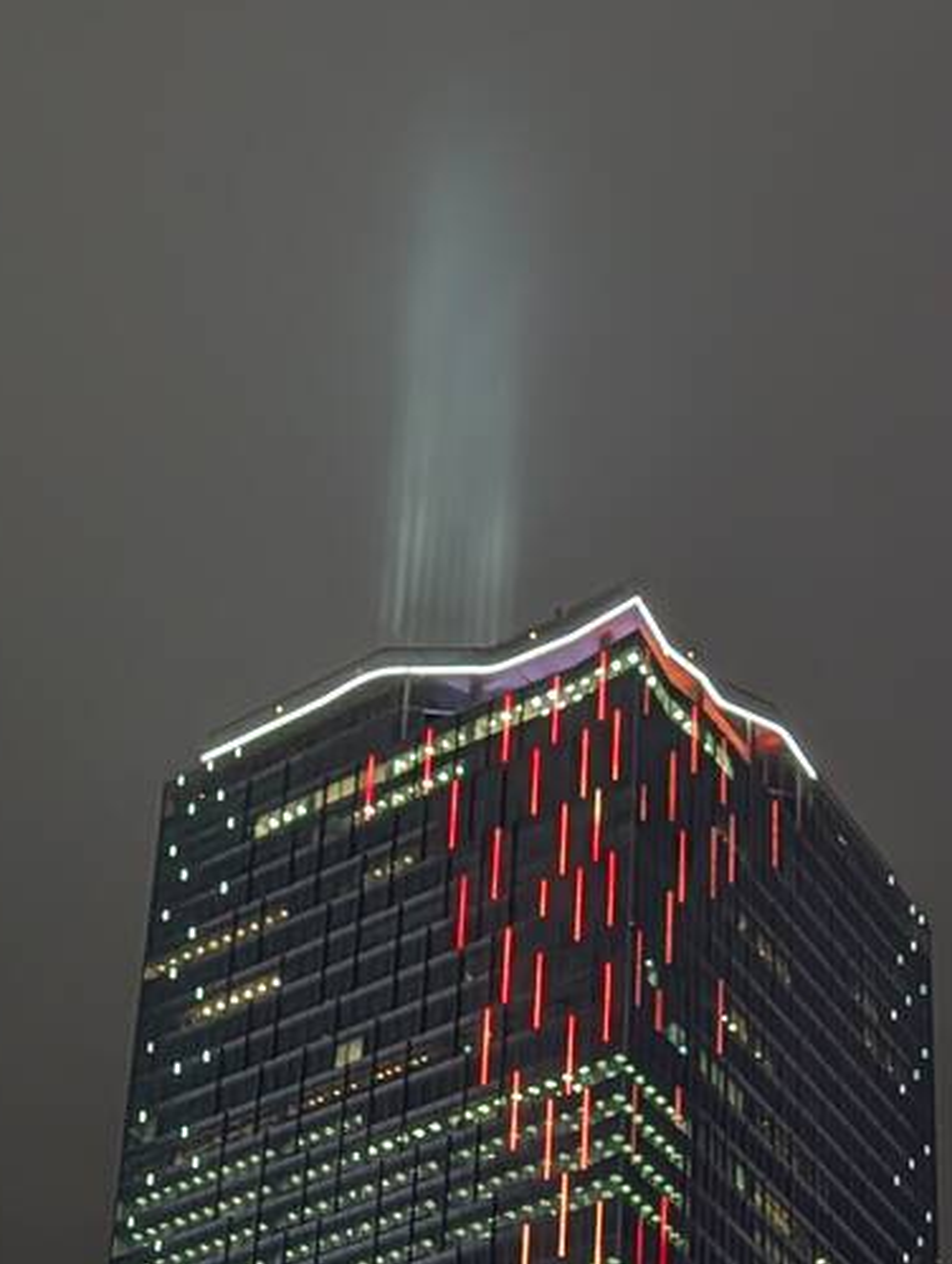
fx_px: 2815
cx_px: 232
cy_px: 1611
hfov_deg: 19.1
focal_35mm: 77
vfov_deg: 22.7
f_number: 1.68
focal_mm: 6.9
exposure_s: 1/100
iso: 257
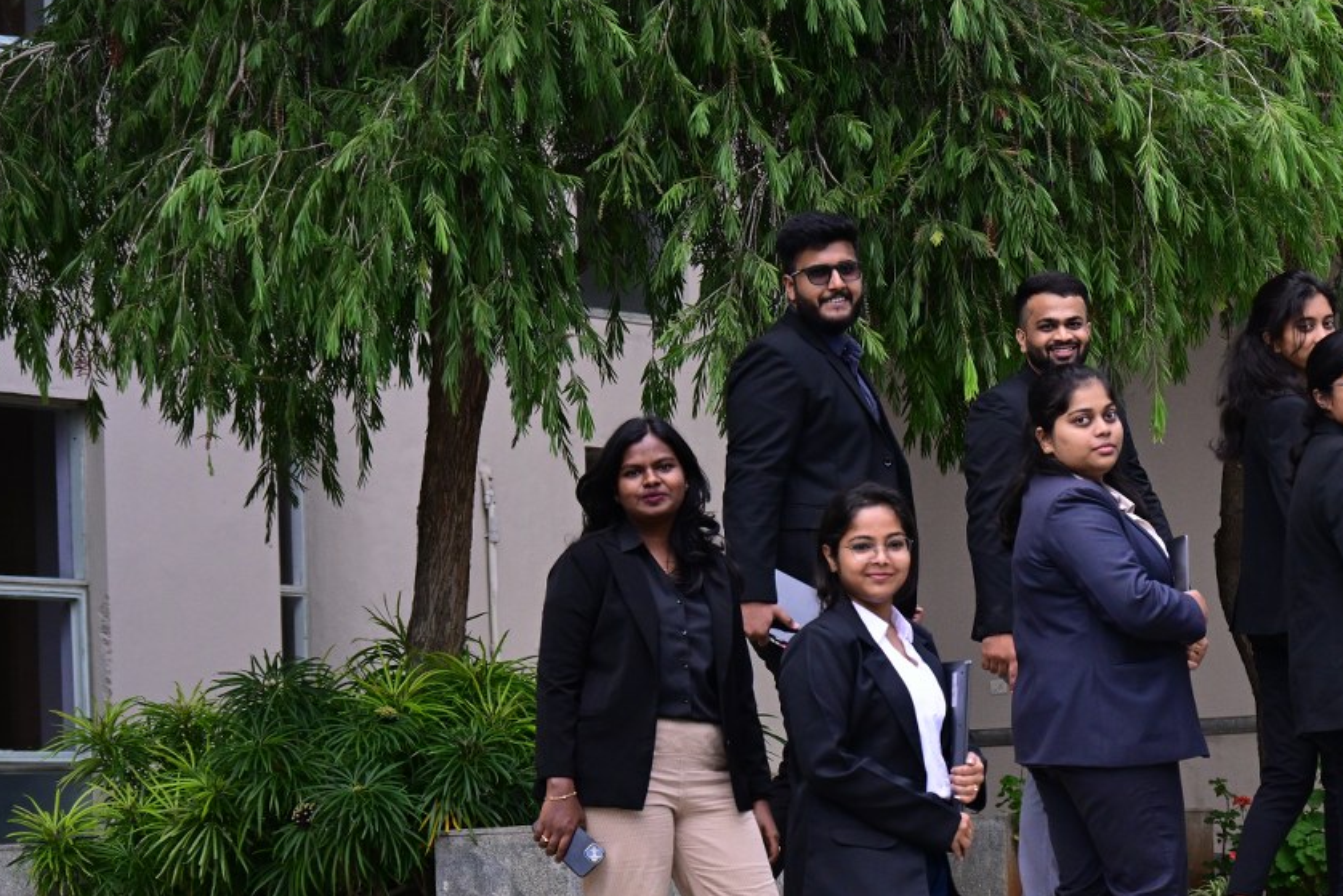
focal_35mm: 128
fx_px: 4776
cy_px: 600
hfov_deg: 15.9
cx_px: 1111
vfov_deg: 10.7
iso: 1600
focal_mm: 67
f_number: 6
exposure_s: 1/1600
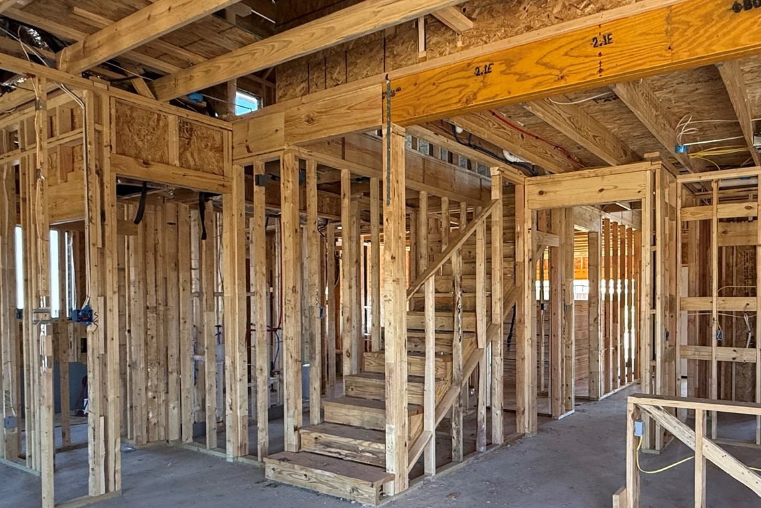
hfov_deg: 67.8
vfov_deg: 49.2
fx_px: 550
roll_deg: +0.2
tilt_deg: -0.5
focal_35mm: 26
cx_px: 495
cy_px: 311
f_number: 2.2
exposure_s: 1/99
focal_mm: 2.22
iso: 250
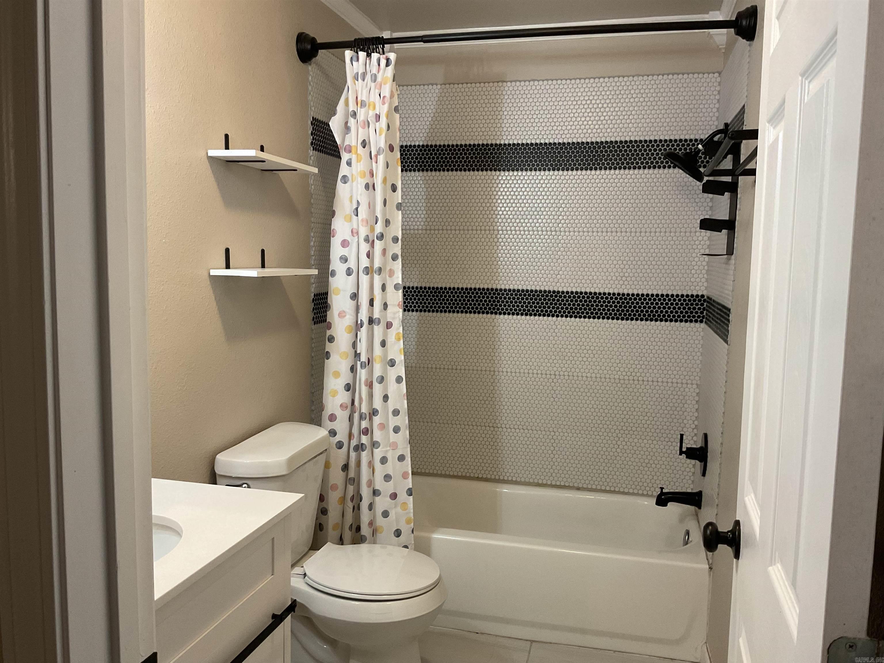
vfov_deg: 48.2
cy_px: 332
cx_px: 442
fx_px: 741
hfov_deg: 61.7
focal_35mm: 29
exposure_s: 1/60
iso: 125
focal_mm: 3
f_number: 1.8
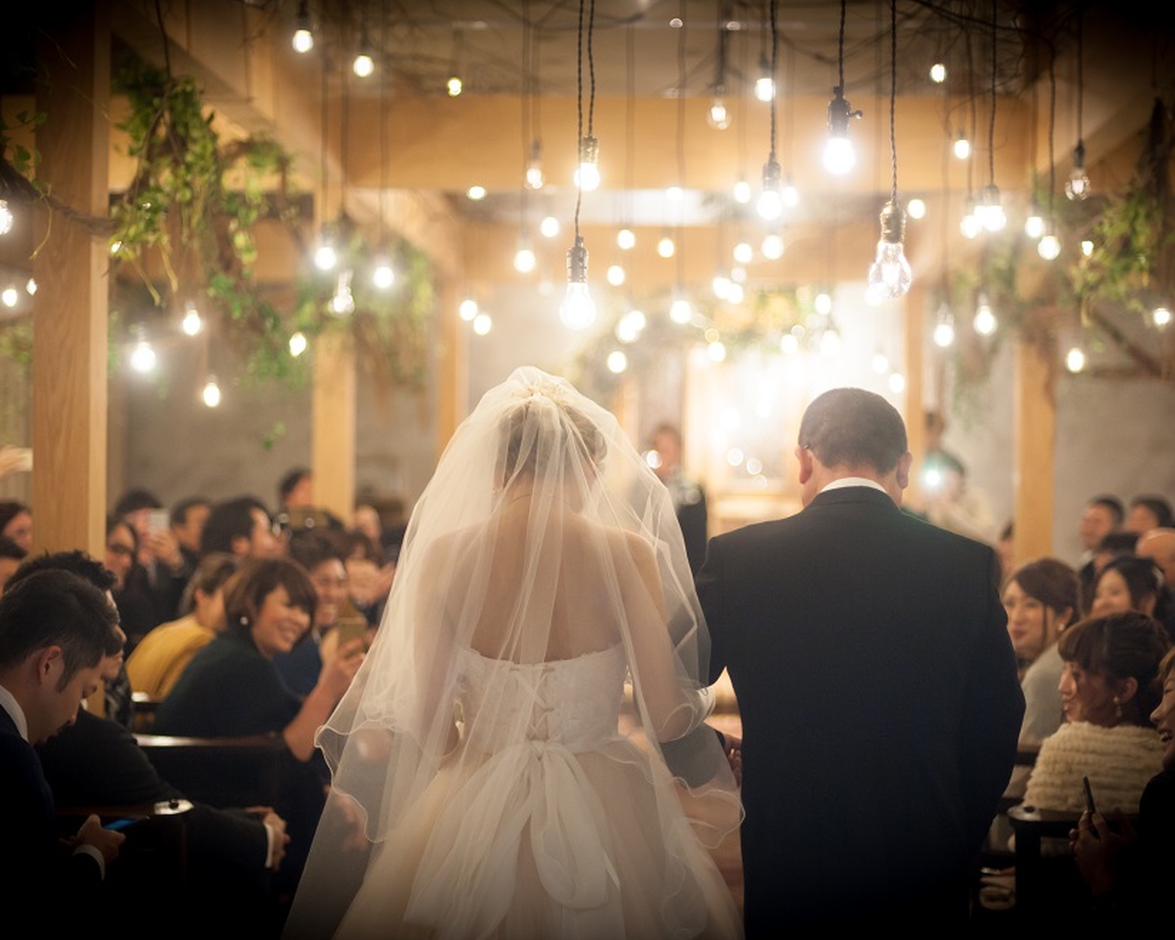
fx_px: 1982
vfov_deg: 26.7
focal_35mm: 57
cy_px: 472
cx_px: 597
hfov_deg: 33.0
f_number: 1.4
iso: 800
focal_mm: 50
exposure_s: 1/200
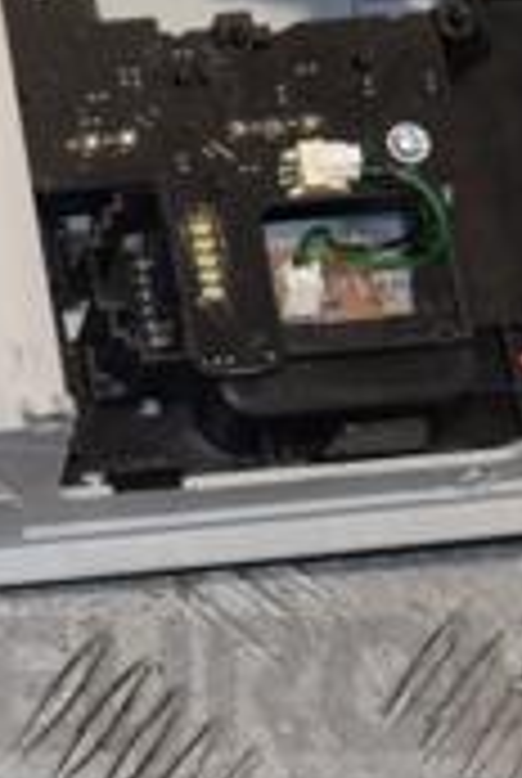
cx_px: -104
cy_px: 85
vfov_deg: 12.3
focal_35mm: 166
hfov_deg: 8.2
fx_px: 3596
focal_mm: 32
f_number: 7.1
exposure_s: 1/200
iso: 800
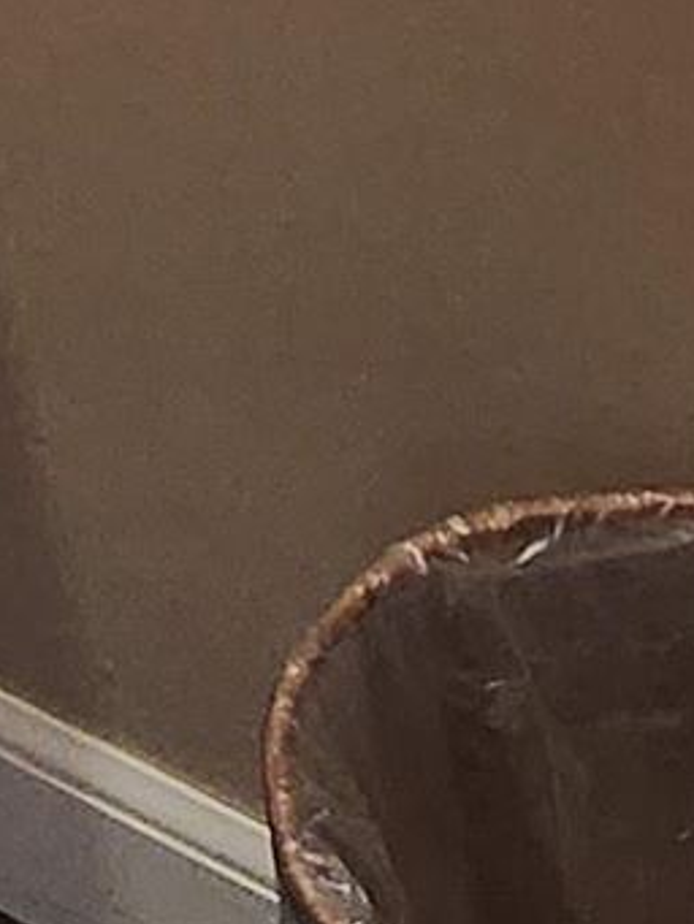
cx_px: -572
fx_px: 5530
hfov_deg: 7.0
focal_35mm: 207
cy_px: -2133
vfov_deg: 7.8
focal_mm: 5.4
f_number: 1.8
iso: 250
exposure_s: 1/120
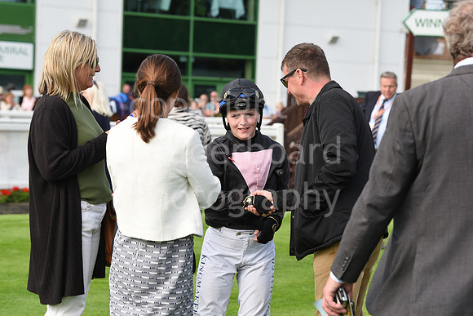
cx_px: 236
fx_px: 1472
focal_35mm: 112
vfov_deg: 12.2
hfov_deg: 18.3
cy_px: 158
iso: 400
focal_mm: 112
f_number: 5.6
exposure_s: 1/1000
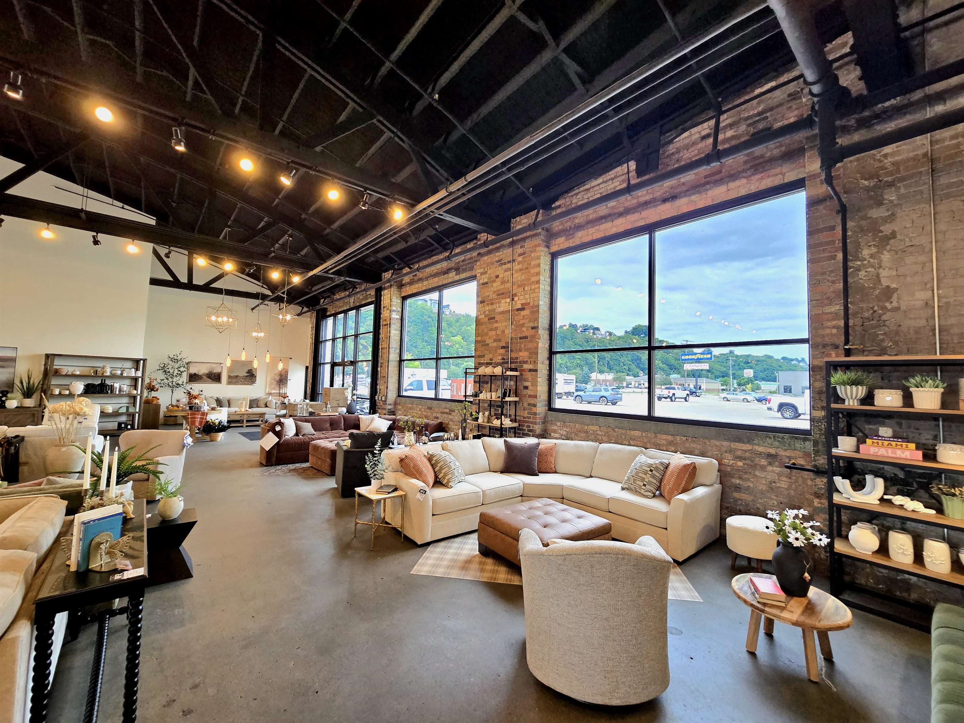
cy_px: 362
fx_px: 362
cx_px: 482
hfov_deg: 106.2
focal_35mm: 13
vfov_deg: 89.9
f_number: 2.2
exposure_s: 1/60.2
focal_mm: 2.2
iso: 160
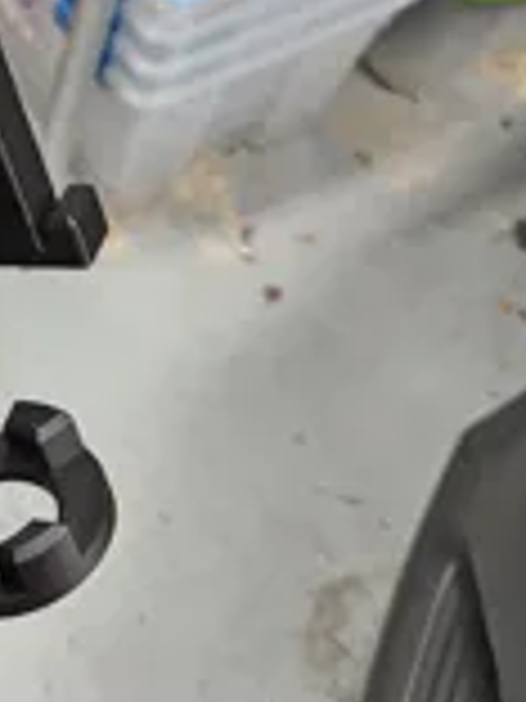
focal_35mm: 59
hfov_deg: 22.6
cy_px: 194
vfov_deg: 32.2
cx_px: -121
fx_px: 1195
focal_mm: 5.4
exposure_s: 1/120
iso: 500
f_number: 1.8
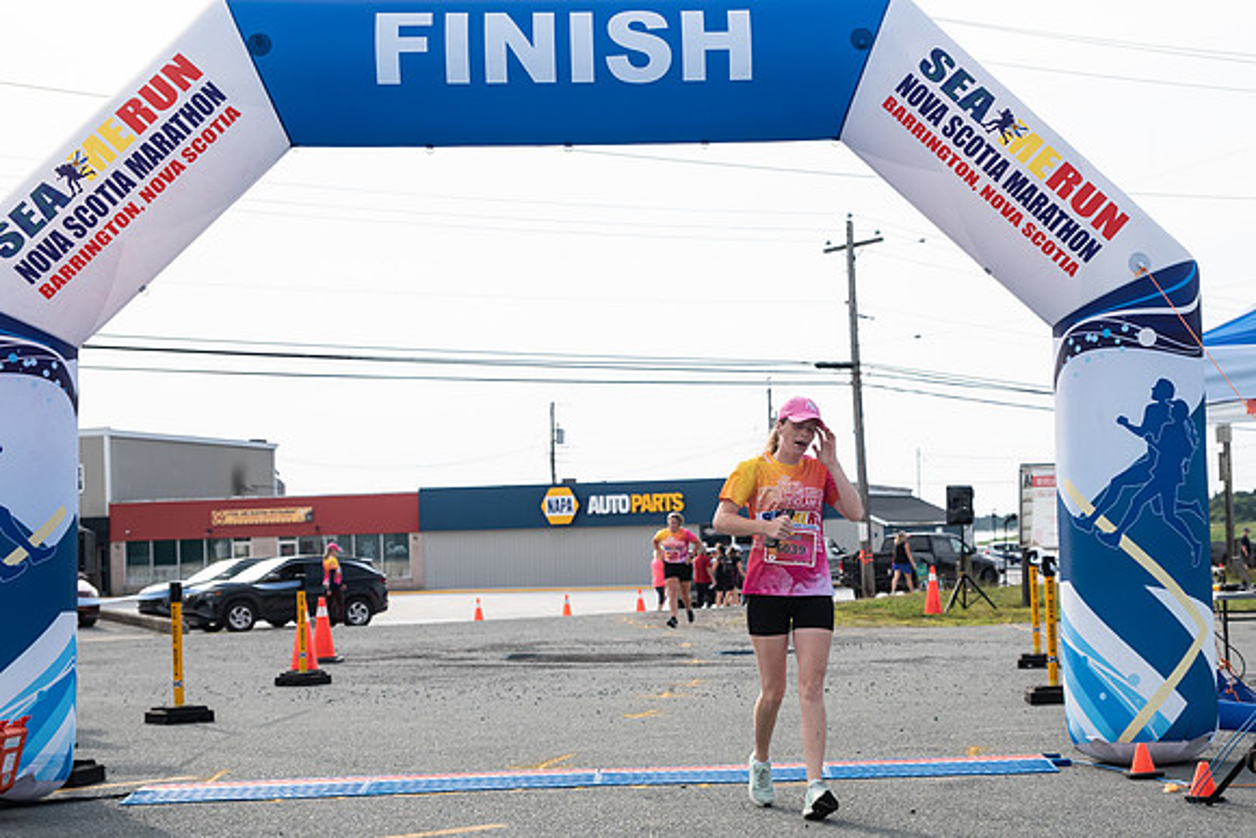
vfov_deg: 21.5
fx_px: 2200
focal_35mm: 63
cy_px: 519
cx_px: 778
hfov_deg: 31.7
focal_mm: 48
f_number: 4
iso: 800
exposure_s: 1/3200
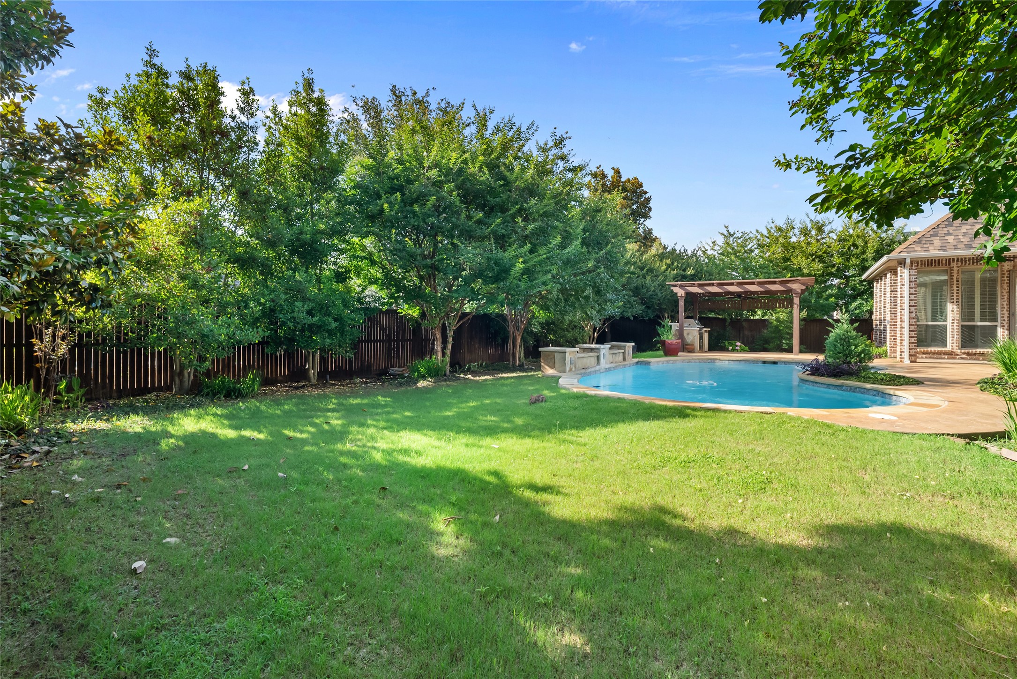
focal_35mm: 16
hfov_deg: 96.7
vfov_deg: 73.8
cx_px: 508
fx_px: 452
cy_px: 340
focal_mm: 16
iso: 640
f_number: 8
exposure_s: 1/60
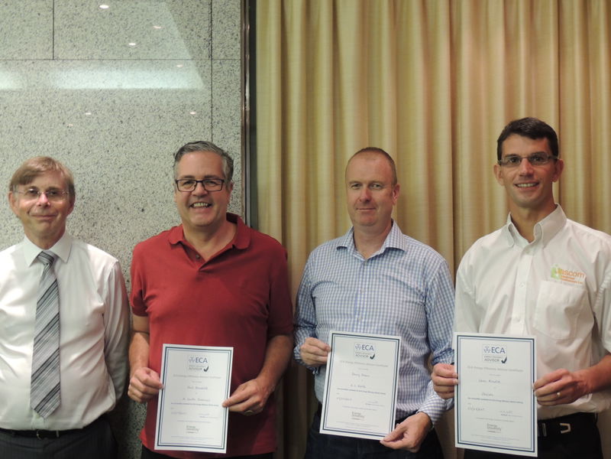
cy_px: 230
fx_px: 759
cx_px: 306
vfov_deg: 33.6
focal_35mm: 43
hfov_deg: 43.9
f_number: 3.4
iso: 400
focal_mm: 7.6
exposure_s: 1/25
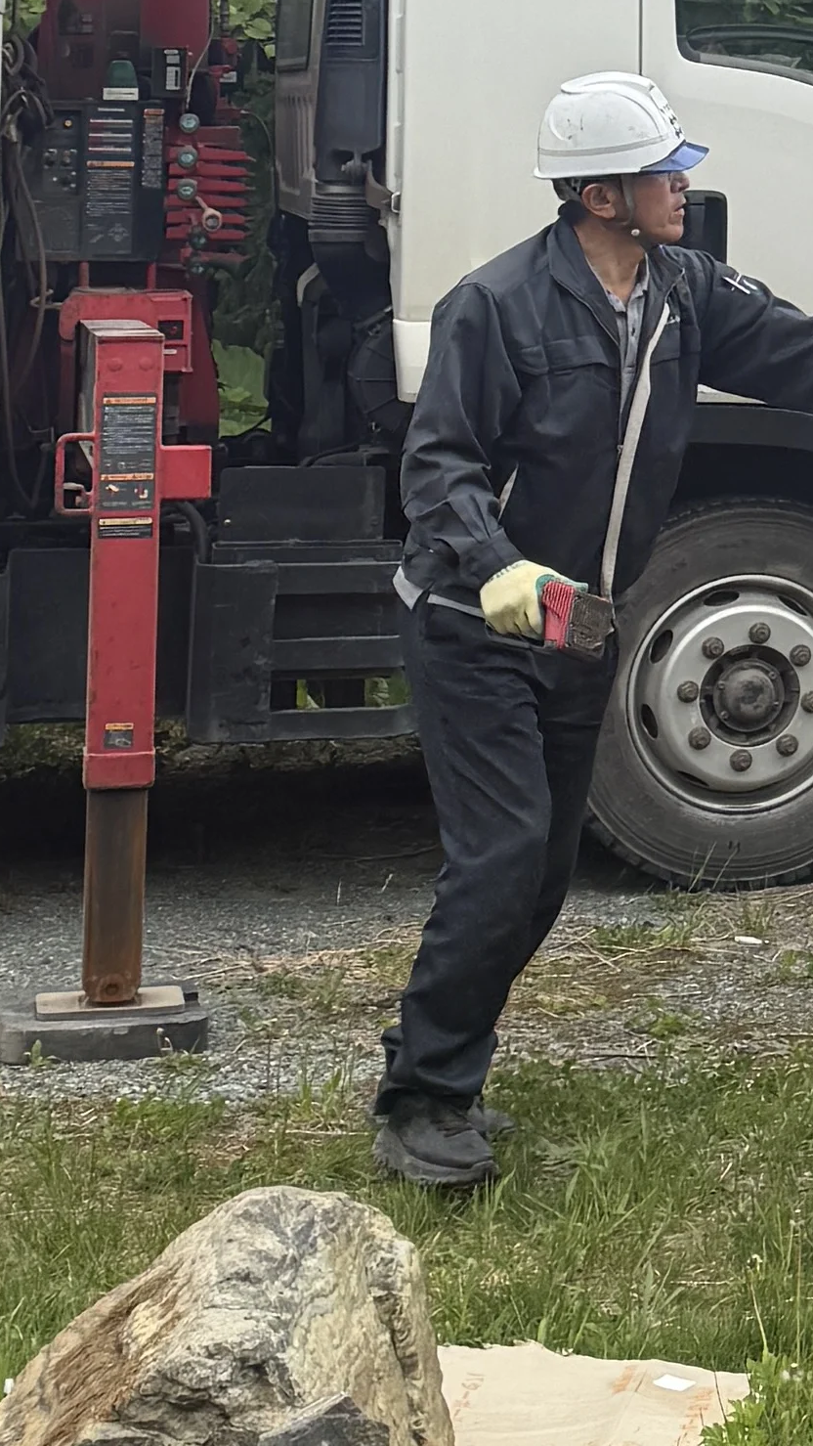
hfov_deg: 11.4
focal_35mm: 101
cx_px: 1266
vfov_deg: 20.6
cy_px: 62
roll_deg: -2.6
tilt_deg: +1.1
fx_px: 3871
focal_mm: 6.76
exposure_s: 1/2370
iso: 100
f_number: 1.78
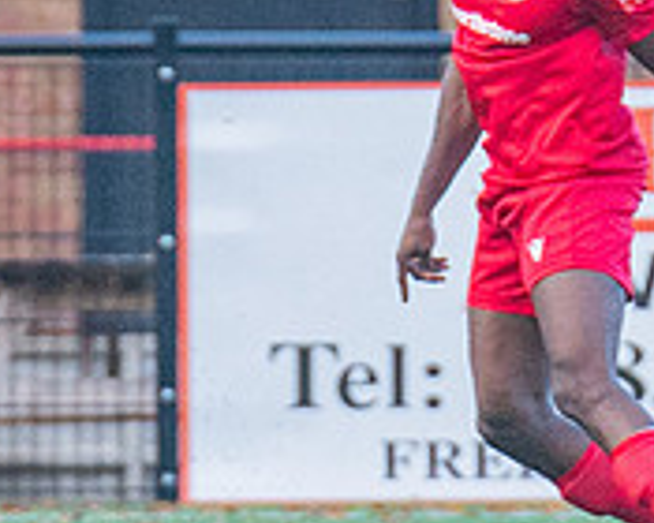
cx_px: 188
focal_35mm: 2361
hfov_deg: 0.8
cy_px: 274
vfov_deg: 0.7
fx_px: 45699
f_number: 4
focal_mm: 300
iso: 2000
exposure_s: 1/1250
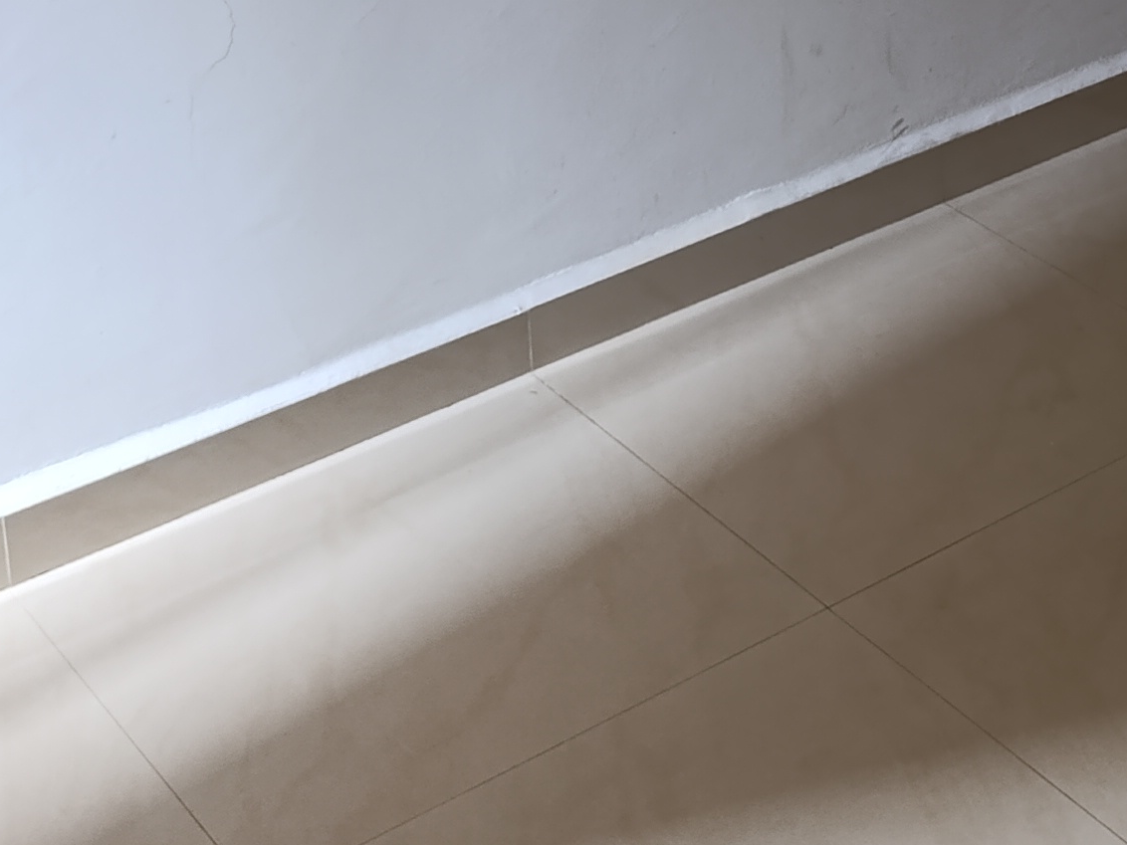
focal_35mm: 83
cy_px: -533
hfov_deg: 22.8
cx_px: 1070
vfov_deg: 15.9
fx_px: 2702
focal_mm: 6.14
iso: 640
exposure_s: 1/50
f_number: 1.6
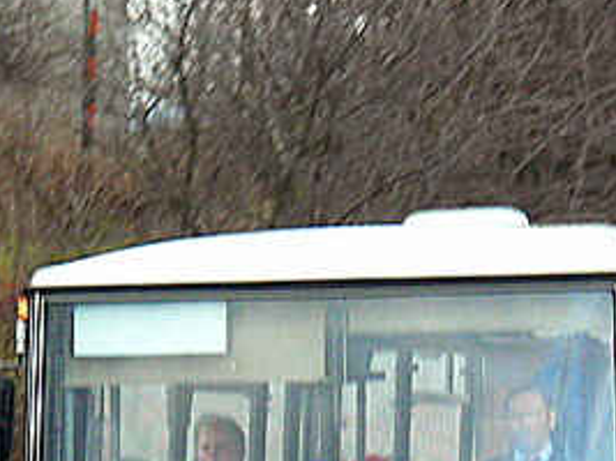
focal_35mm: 656
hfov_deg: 3.0
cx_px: 328
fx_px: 11668
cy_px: 505
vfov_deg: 2.3
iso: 200
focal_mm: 36.1
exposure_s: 1/80
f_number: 2.8
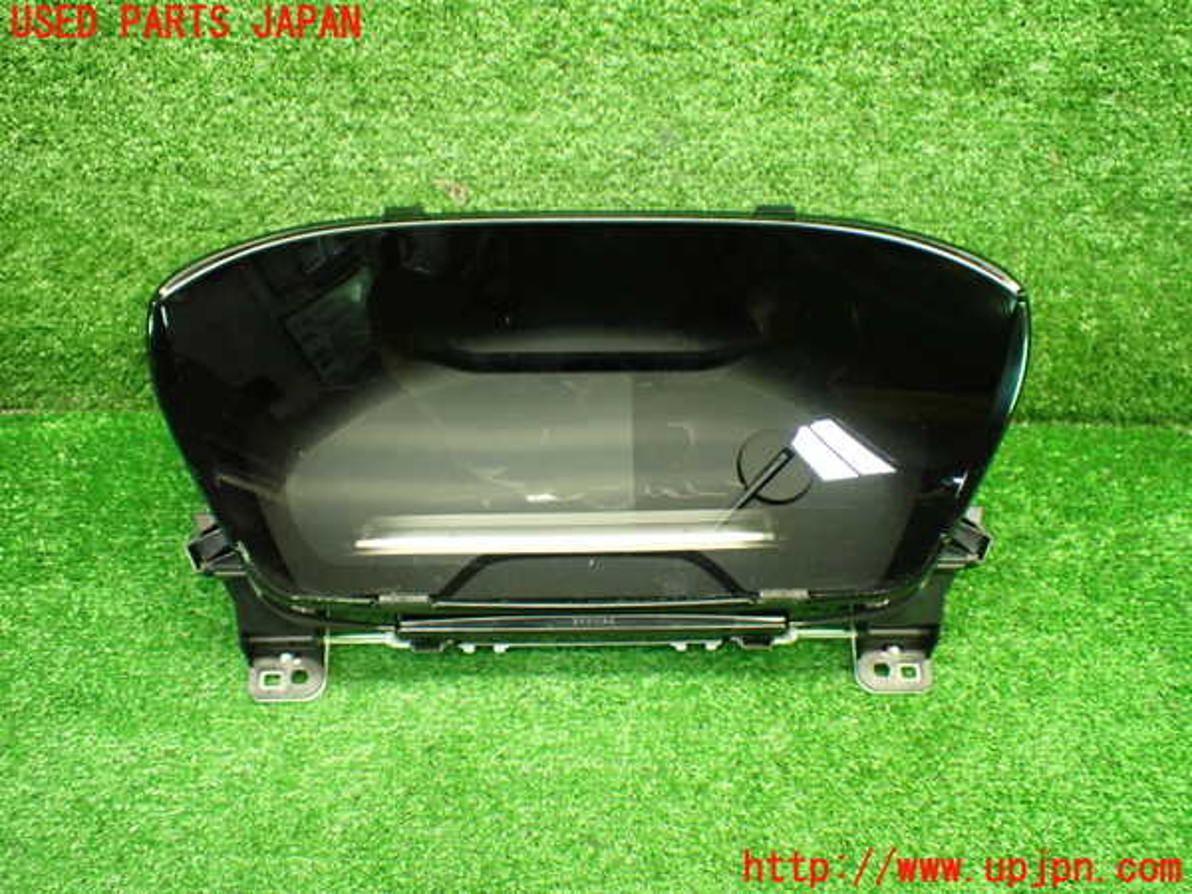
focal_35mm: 32
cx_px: 596
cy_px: 447
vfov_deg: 44.2
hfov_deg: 56.8
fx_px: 1102
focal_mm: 5.79
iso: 800
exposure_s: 1/50
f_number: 2.4
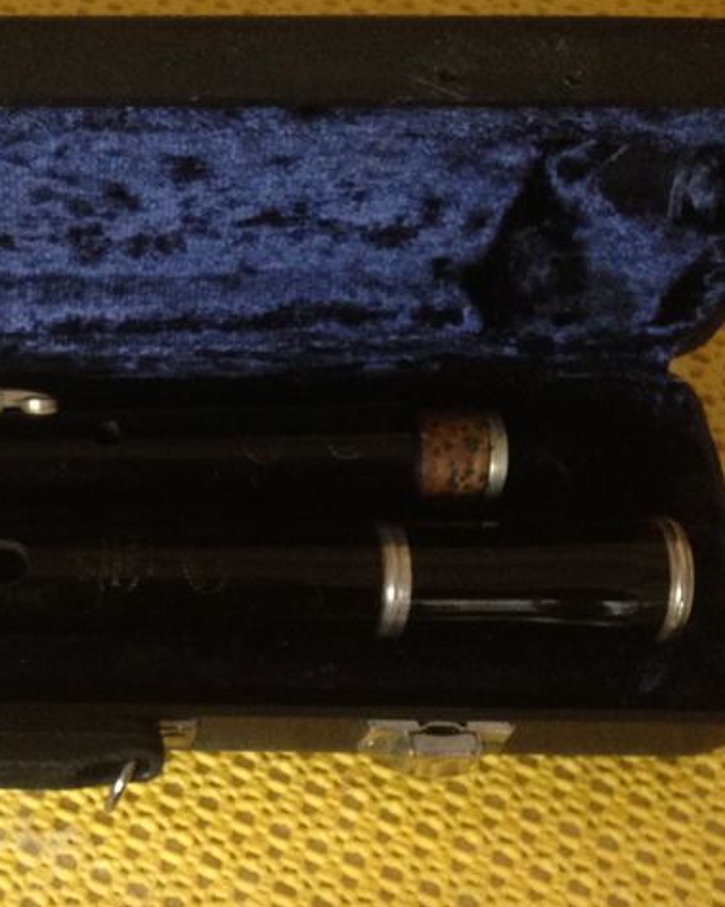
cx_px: -140
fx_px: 1824
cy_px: 597
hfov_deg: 21.0
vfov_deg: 27.8
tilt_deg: -59.3
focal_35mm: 68
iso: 200
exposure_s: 1/20
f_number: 2.4
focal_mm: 4.12
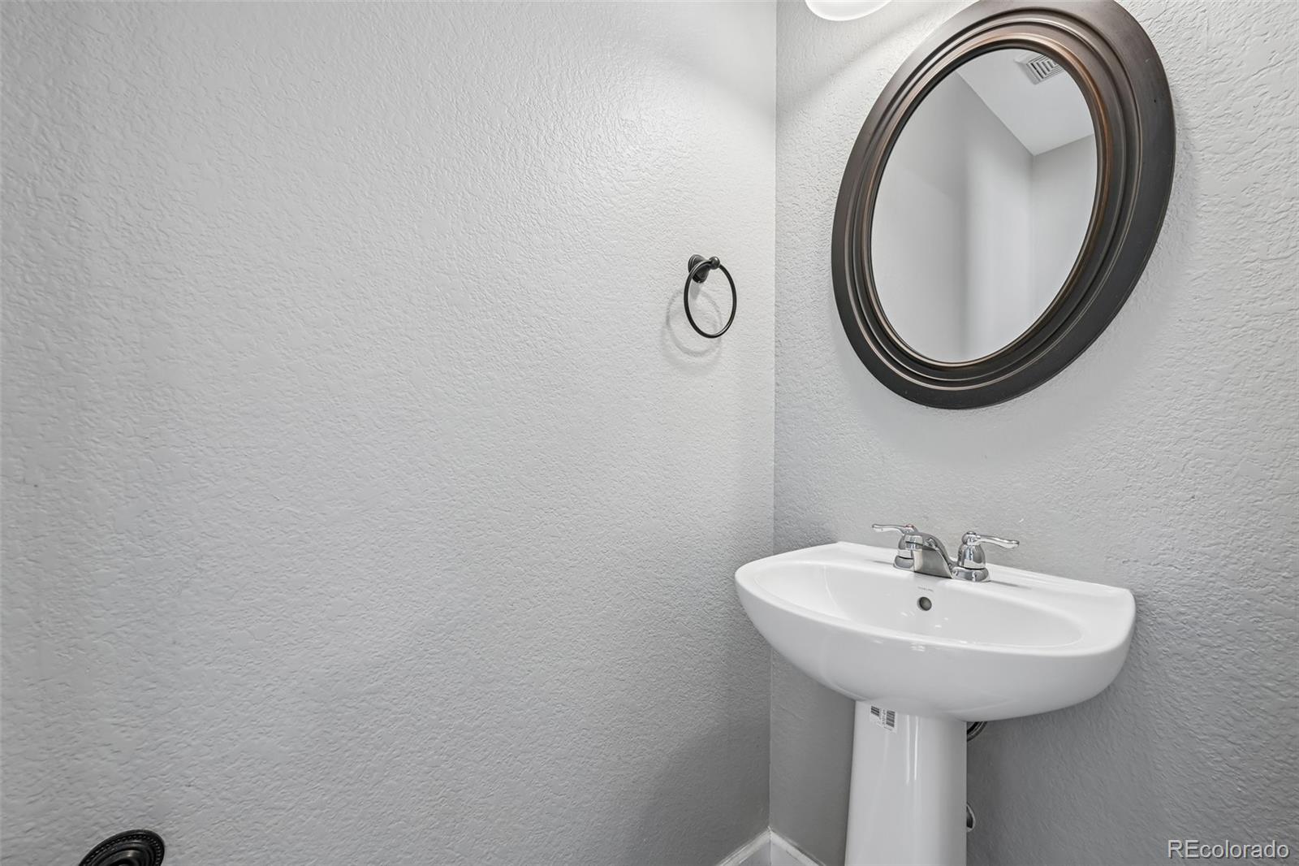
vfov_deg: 81.2
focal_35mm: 14
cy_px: 433
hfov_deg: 104.3
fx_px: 505
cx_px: 650
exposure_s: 1/15
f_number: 9
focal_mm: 14
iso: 400
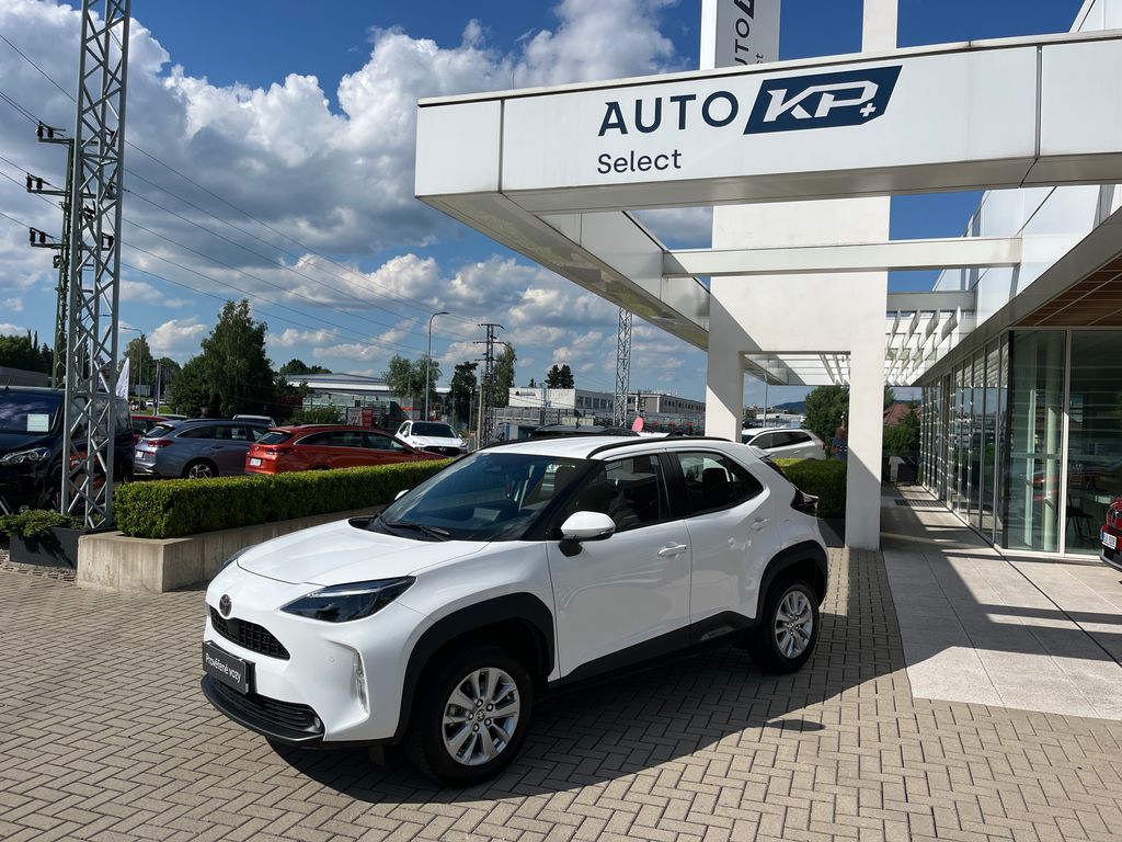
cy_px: 421
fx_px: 843
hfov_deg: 67.3
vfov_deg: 53.1
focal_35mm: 26
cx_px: 561
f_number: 1.6
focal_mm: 5.1
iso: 50
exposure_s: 1/6897
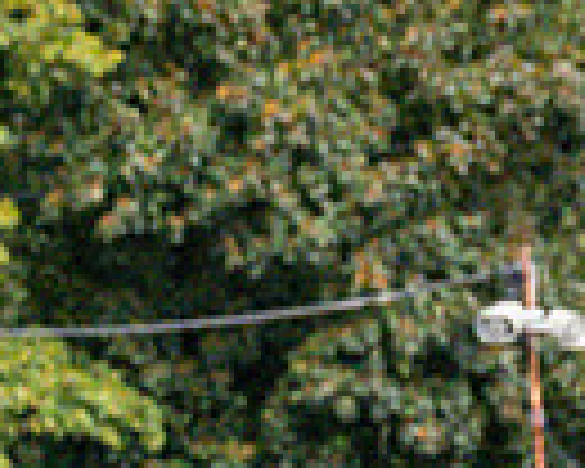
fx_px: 14734
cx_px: 783
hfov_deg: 2.3
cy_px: 1375
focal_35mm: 851
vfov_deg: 1.8
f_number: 4
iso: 800
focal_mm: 93
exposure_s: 1/4000
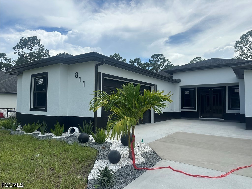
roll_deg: -1.1
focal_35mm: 24
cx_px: 126
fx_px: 175
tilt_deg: +2.5
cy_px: 94
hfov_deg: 71.6
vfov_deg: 56.8
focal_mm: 6.86
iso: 80
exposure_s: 1/7576
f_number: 1.78
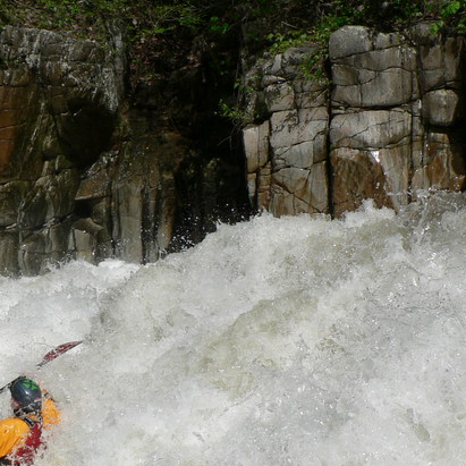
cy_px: 257
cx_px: 190
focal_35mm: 62
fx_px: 944
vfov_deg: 27.7
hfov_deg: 27.7
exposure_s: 1/1300
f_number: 4
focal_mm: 6
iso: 80
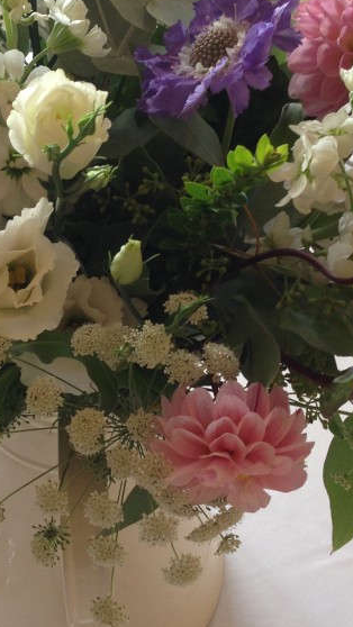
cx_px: 93
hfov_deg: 18.2
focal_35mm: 66
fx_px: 1098
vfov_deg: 31.9
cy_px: 289
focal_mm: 4.12
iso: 50
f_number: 2.4
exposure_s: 1/60
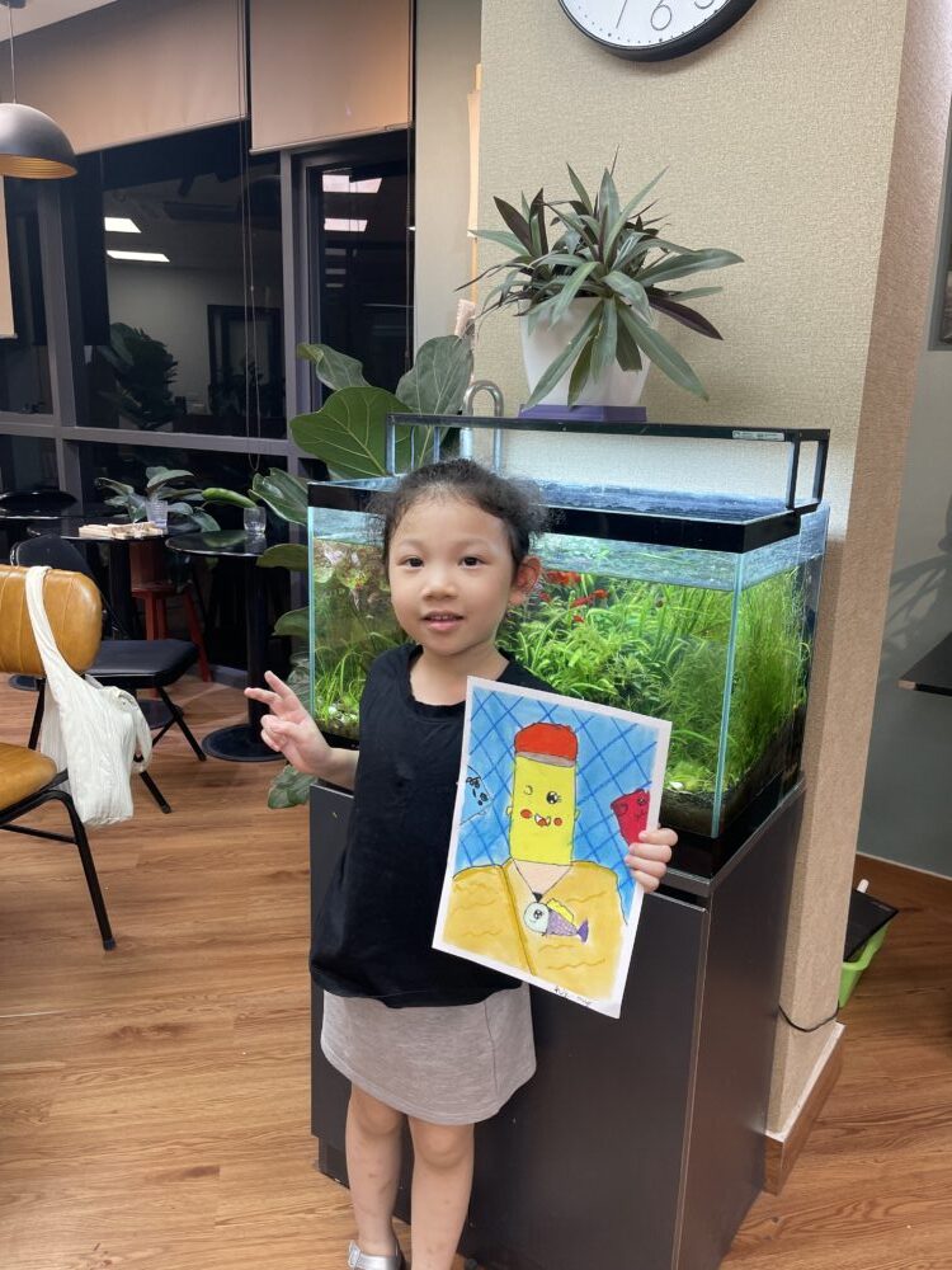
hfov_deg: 54.9
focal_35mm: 25
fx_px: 917
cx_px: 476
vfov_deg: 69.4
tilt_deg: -13.9
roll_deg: -1.5
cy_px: 635
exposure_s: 1/100
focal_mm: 5.1
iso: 64
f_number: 1.6
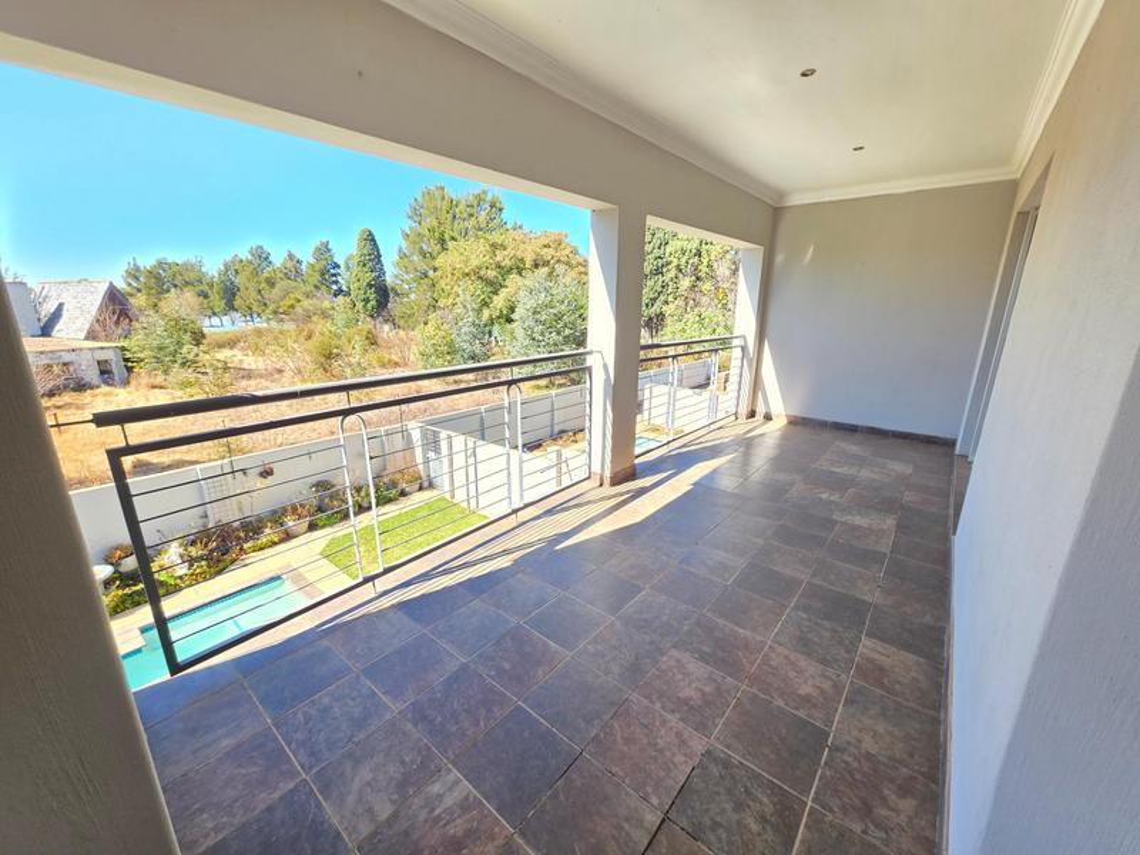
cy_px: 428
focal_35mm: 13
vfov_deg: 89.9
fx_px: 428
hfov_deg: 106.2
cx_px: 570
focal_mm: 2.2
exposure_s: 1/100
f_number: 1.9
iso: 25
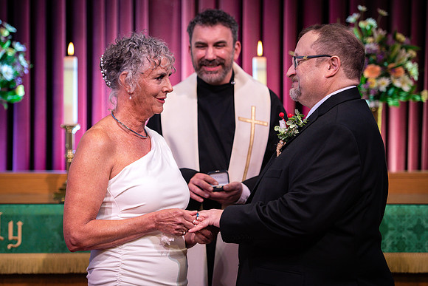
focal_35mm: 128
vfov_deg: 10.7
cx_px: 201
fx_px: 1521
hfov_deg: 16.0
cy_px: 141
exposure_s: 1/200
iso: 800
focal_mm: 116
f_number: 2.8
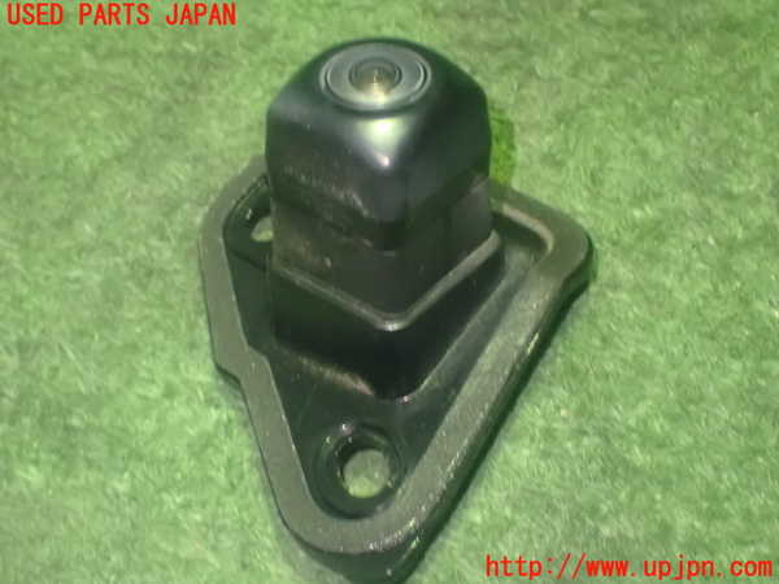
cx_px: 390
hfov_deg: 25.3
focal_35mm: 77
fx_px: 1733
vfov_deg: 19.1
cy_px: 292
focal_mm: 13.65
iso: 1600
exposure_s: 1/15
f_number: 4.1
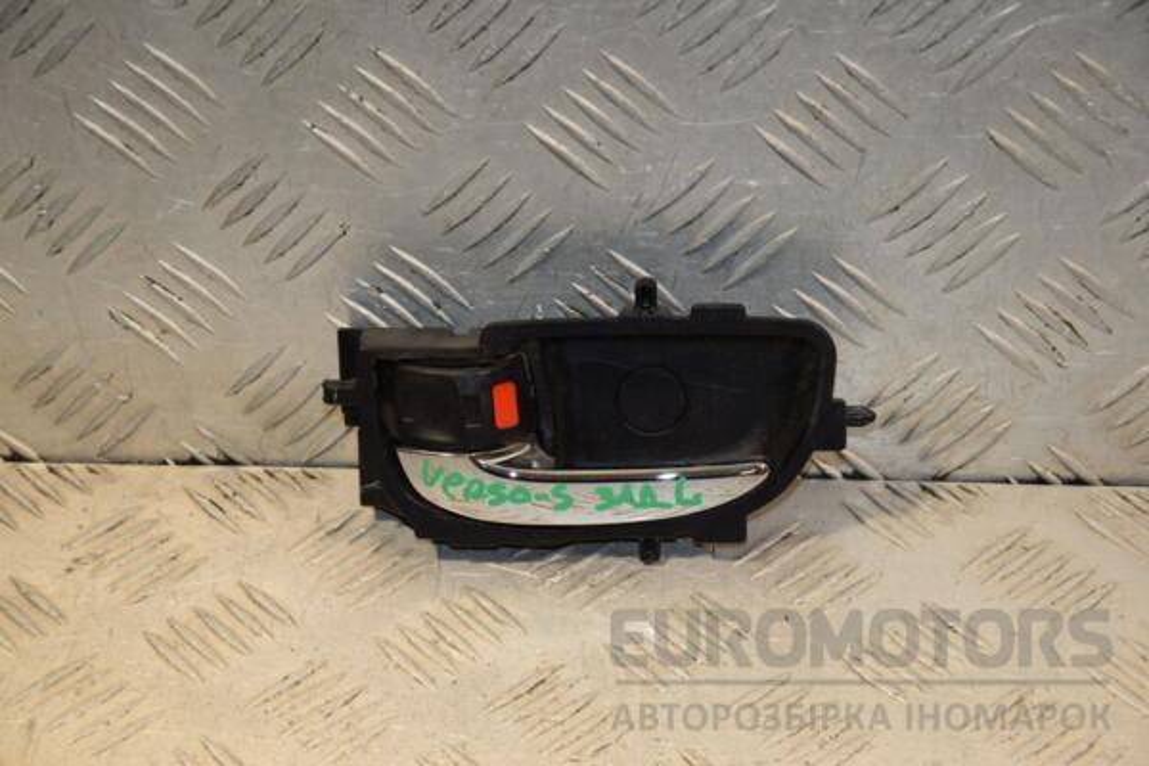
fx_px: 3590
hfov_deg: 18.2
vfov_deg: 12.2
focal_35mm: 112
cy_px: 383
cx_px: 574
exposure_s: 1/200
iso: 800
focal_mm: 75
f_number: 6.3
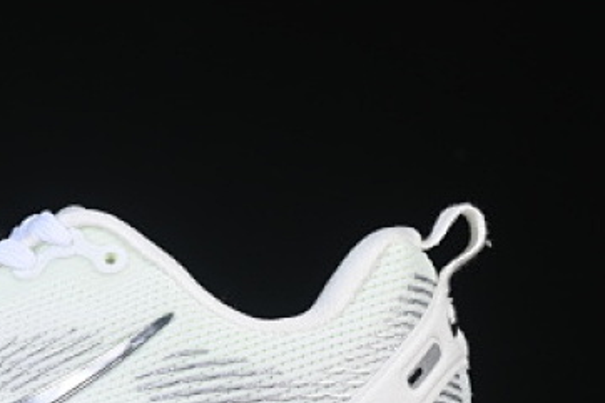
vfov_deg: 6.1
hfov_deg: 9.1
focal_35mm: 224
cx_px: -5
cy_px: 353
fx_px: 3763
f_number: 8
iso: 160
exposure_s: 1/100
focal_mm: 50
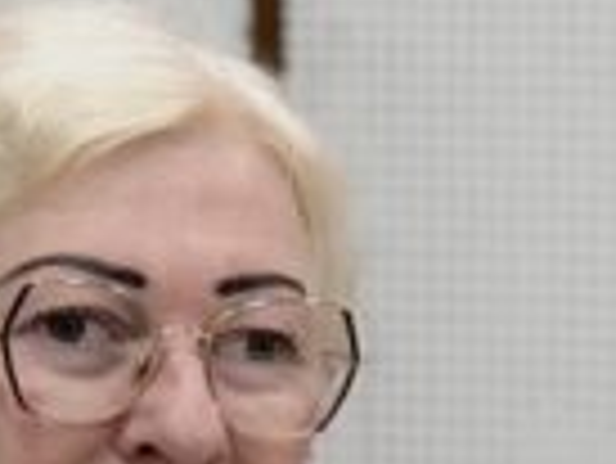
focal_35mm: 273
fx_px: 4862
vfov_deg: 5.4
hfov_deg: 7.2
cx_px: 805
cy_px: 633
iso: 100
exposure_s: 1/98
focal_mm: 6.76
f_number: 1.78
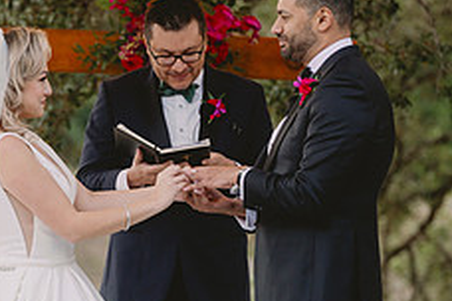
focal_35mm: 395
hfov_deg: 5.2
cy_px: 269
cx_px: 177
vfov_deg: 3.5
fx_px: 4959
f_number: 2.8
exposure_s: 1/400
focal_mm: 200
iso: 800
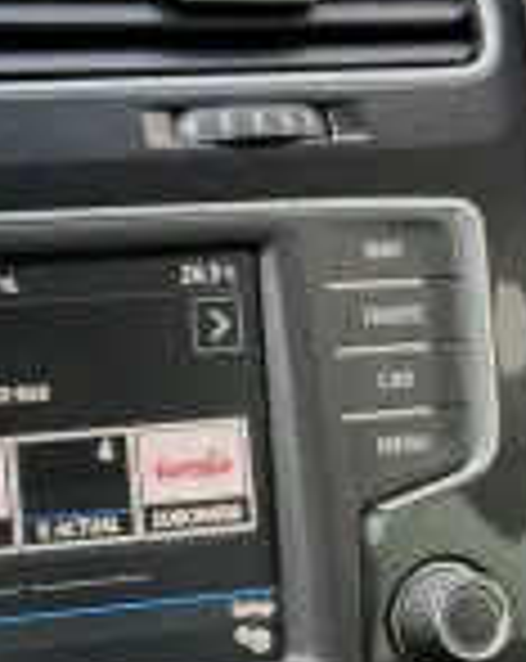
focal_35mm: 115
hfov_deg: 13.1
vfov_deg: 16.6
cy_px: 540
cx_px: -72
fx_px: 2245
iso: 160
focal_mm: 6.76
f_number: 1.78
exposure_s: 1/60
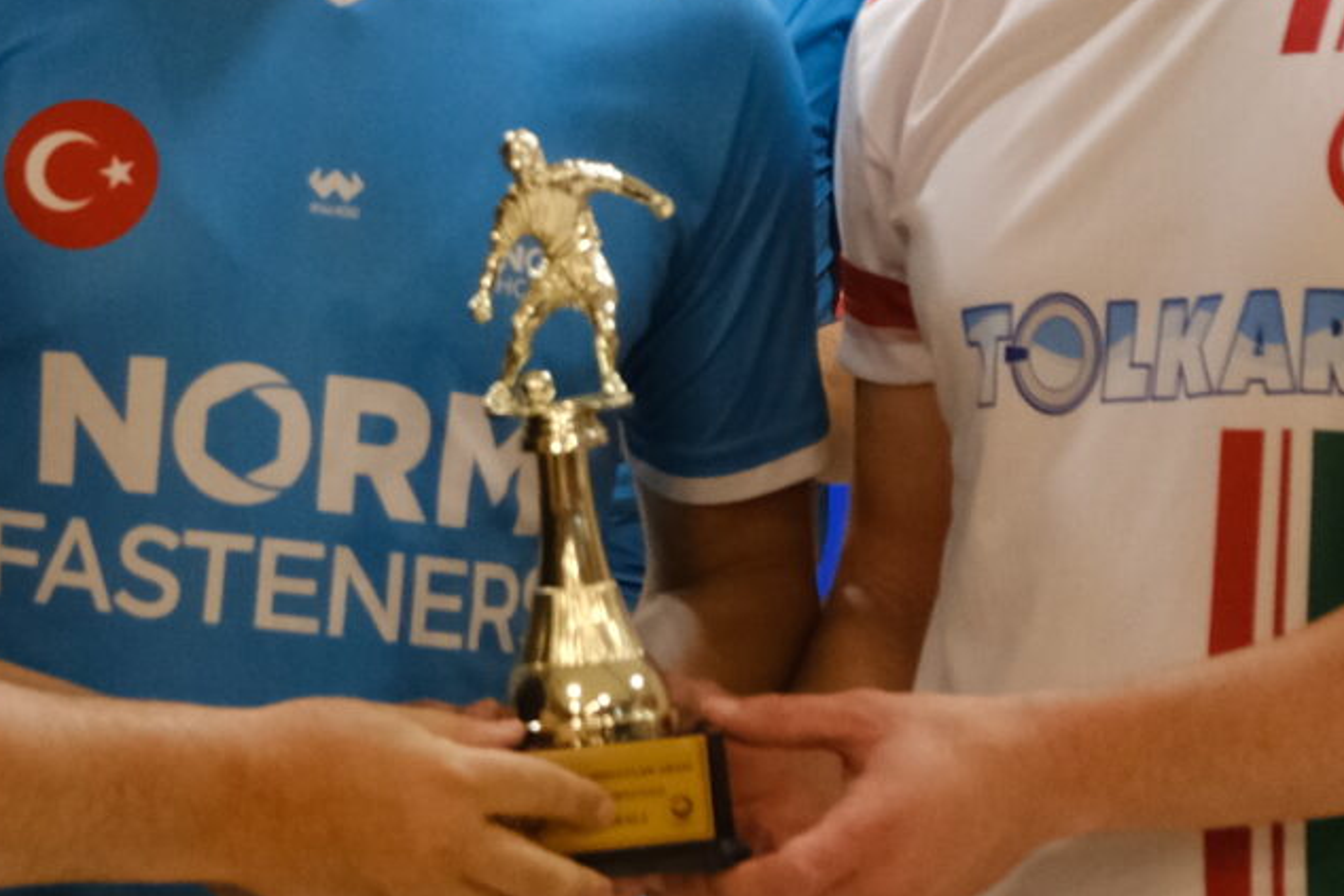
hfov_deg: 6.1
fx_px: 12509
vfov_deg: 4.1
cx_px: 208
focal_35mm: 335
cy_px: -20
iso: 2000
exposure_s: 1/100
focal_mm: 55
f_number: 4
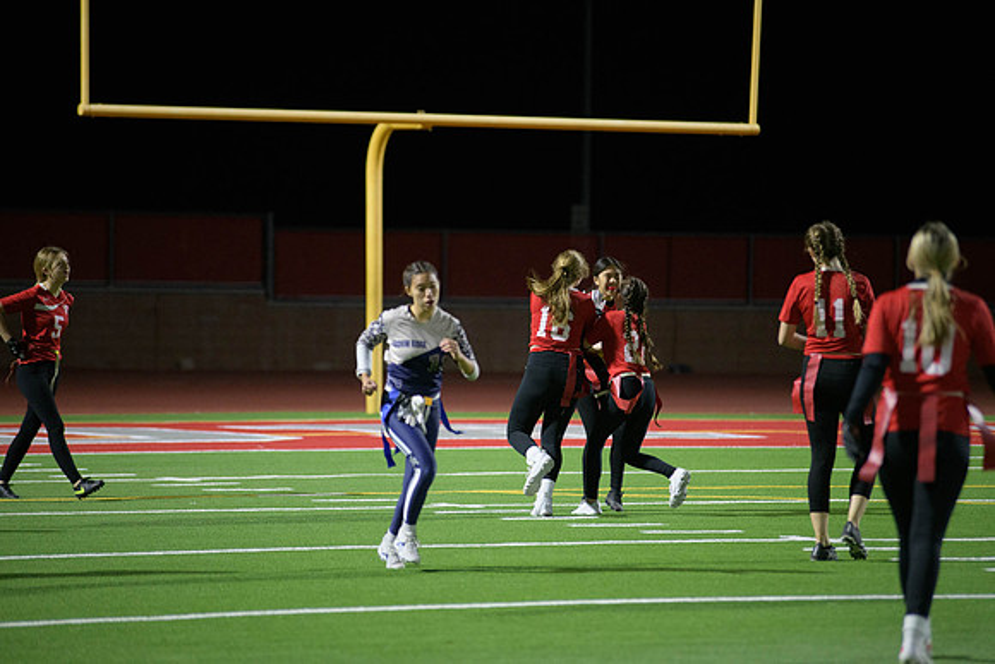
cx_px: 498
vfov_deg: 6.9
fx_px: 5529
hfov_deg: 10.3
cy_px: 332
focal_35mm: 200
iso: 4500
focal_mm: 200
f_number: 2.8
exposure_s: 1/640
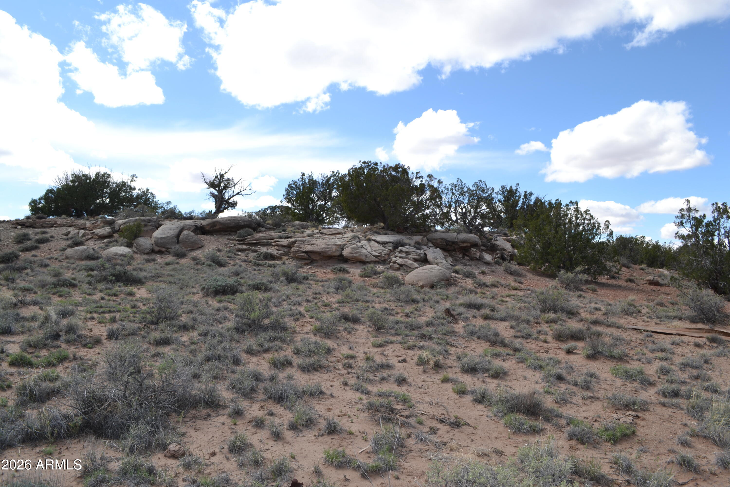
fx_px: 547
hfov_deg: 67.4
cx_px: 365
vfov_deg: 47.9
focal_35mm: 27
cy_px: 244
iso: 100
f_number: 8
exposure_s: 1/200
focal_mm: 18
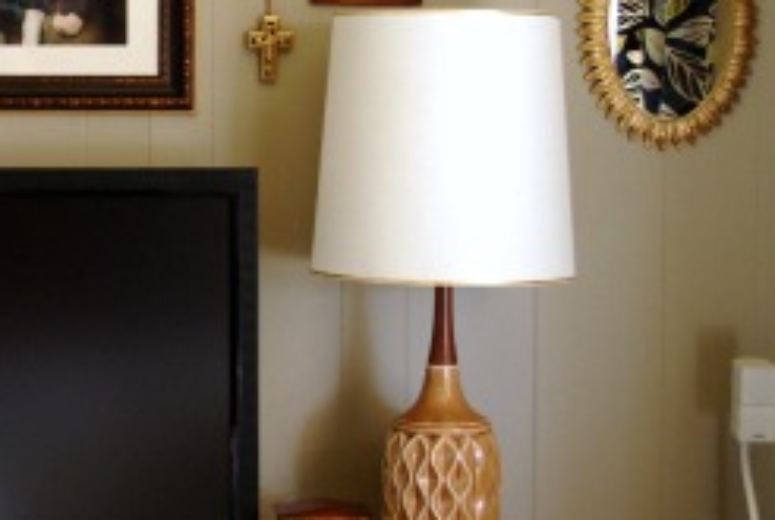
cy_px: 183
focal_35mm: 111
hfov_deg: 18.1
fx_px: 2394
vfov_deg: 12.4
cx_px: 54
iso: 1250
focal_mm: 32
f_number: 4.8
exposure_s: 1/30
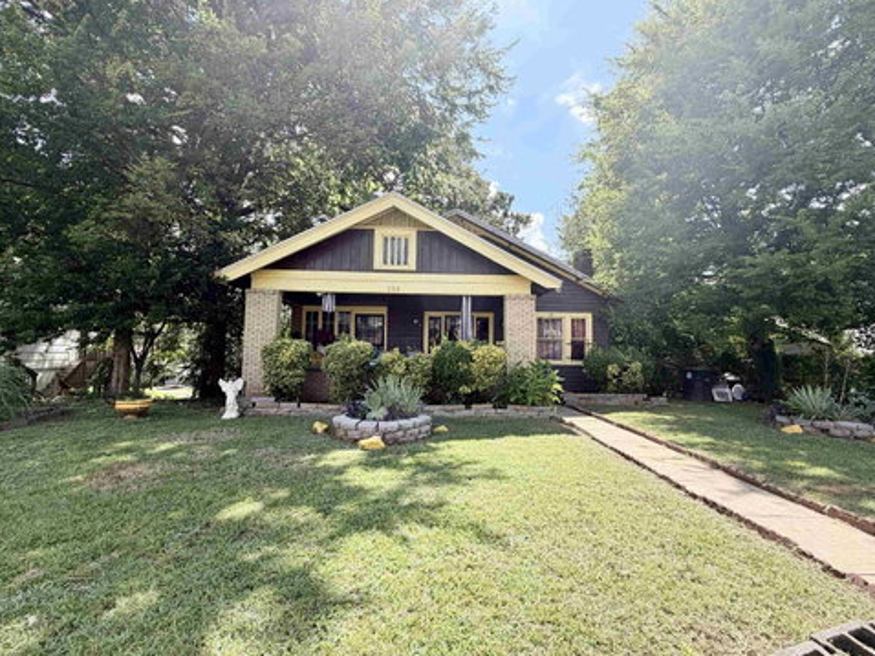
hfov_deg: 98.2
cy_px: 326
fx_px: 379
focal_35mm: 15
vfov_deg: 81.7
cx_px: 450
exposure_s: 1/502
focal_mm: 2.22
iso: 50
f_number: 2.2
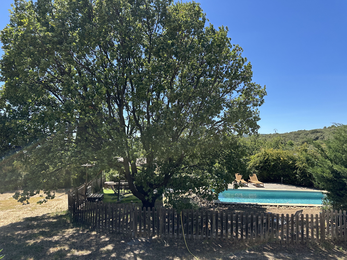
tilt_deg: +3.4
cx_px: 174
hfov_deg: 71.6
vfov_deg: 56.8
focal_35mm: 24
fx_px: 241
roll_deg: -1.5
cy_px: 130
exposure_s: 1/2203
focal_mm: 6.86
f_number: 1.78
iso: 80
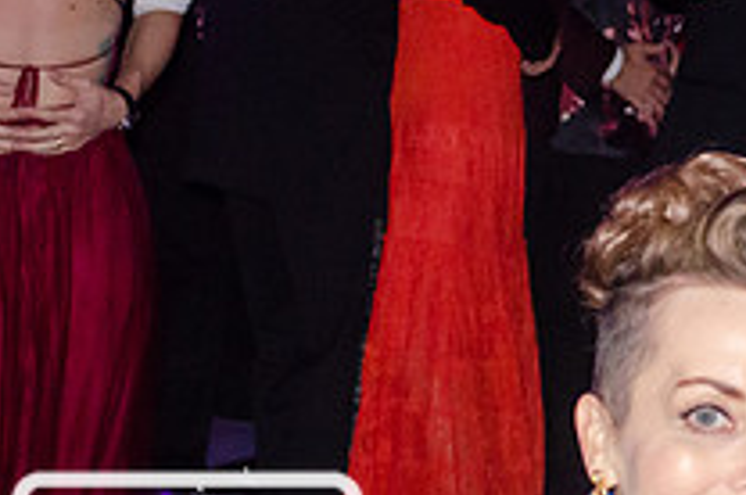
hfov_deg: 10.7
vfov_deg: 7.2
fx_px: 3890
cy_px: 502
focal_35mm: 188
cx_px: 943
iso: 3200
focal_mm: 45
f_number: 5.3
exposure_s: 1/60
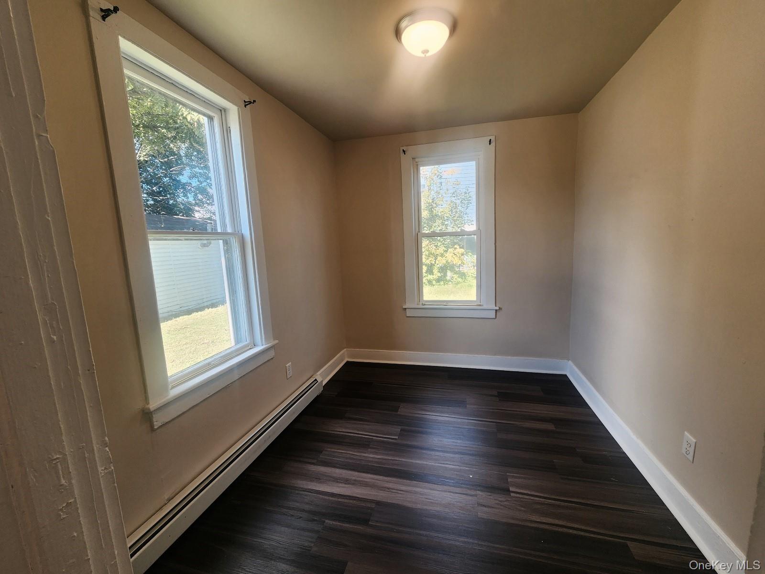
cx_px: 382
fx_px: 287
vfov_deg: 89.9
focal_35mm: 13
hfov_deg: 106.2
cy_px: 287
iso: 80
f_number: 2.2
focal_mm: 2.2
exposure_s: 1/120
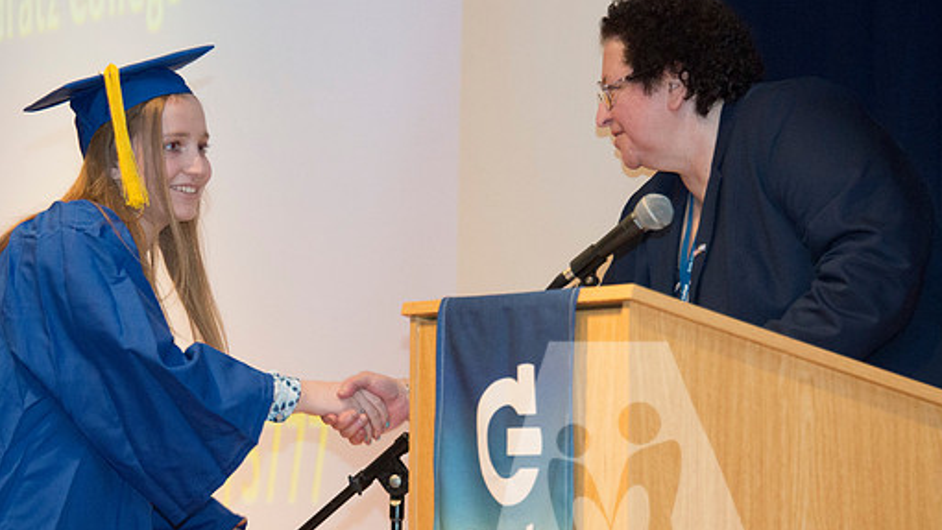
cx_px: 415
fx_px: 5421
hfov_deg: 9.9
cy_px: 356
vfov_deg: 5.6
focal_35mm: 217
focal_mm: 145
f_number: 5.6
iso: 2000
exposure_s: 1/80
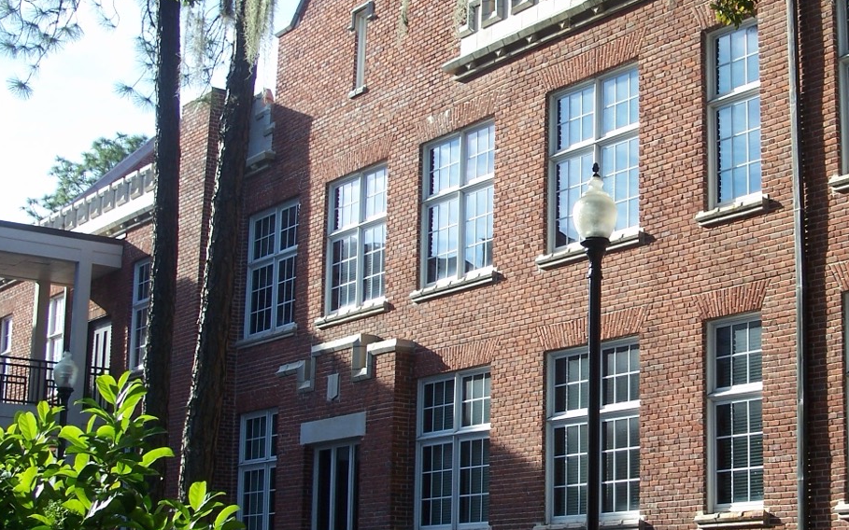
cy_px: 324
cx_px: 633
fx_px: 1596
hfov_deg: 29.3
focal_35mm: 69
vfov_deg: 18.8
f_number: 2.8
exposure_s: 1/320
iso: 64
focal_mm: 7.8
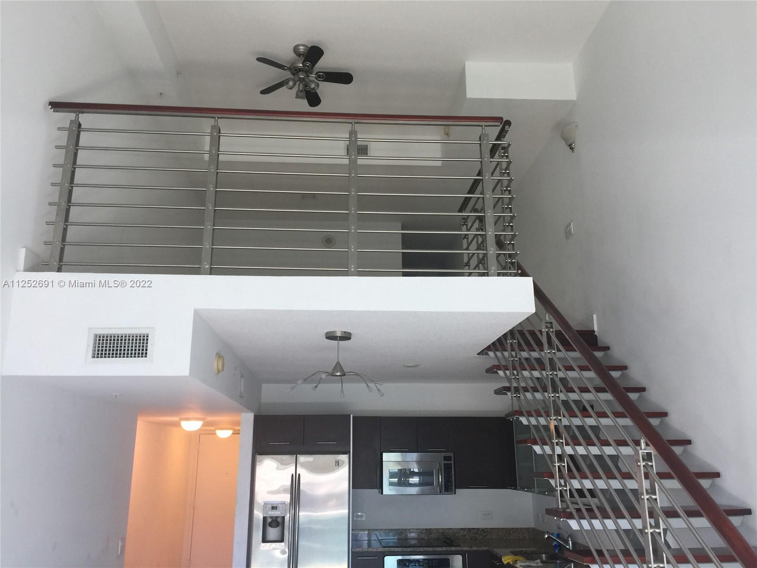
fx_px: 634
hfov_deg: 61.7
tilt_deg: +16.0
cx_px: 378
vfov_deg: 48.2
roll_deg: -0.4
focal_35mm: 29
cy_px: 284
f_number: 2.2
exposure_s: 1/40
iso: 32
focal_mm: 4.15
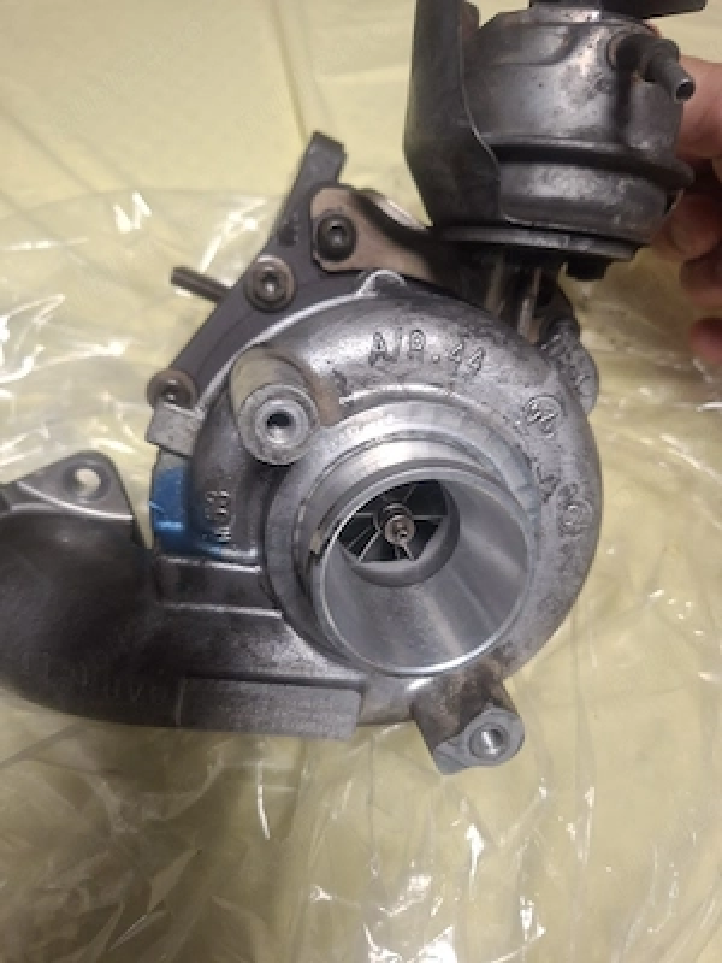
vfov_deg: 73.9
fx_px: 640
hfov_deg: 58.9
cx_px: 361
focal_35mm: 23
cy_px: 482
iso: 320
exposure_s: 1/33
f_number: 1.8
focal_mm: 5.54
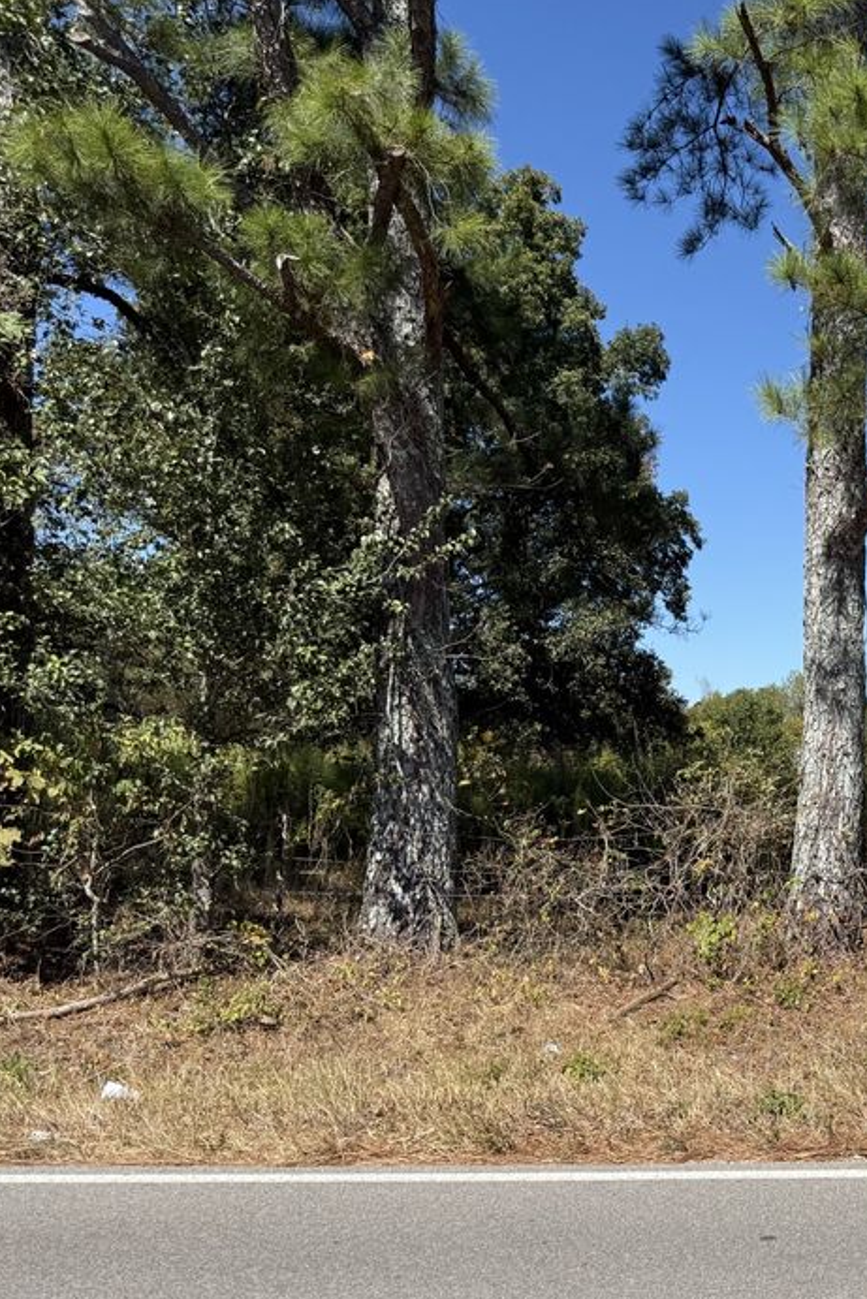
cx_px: 893
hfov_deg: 32.6
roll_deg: -1.1
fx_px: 1336
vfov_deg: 51.8
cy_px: 711
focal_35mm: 37
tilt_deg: +3.2
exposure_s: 1/3425
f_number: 1.78
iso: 80
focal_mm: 6.76
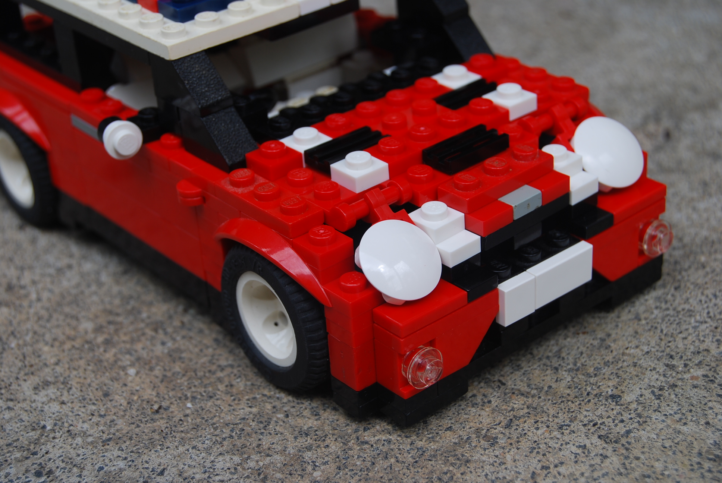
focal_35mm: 72
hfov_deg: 28.0
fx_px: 1446
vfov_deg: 19.0
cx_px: 361
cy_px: 242
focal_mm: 48
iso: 100
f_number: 8
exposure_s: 1/60
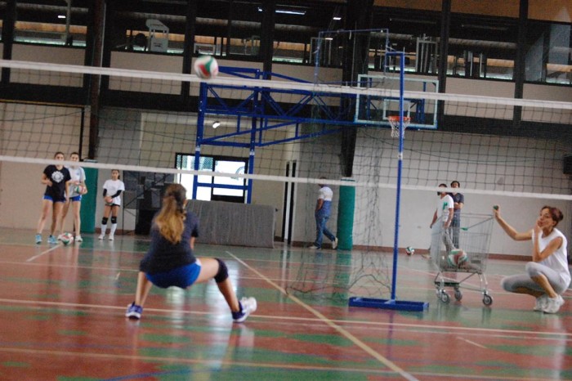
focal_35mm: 82
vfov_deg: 16.5
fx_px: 1310
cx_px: 286
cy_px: 190
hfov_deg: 24.6
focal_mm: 55
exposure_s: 1/125
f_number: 5.6
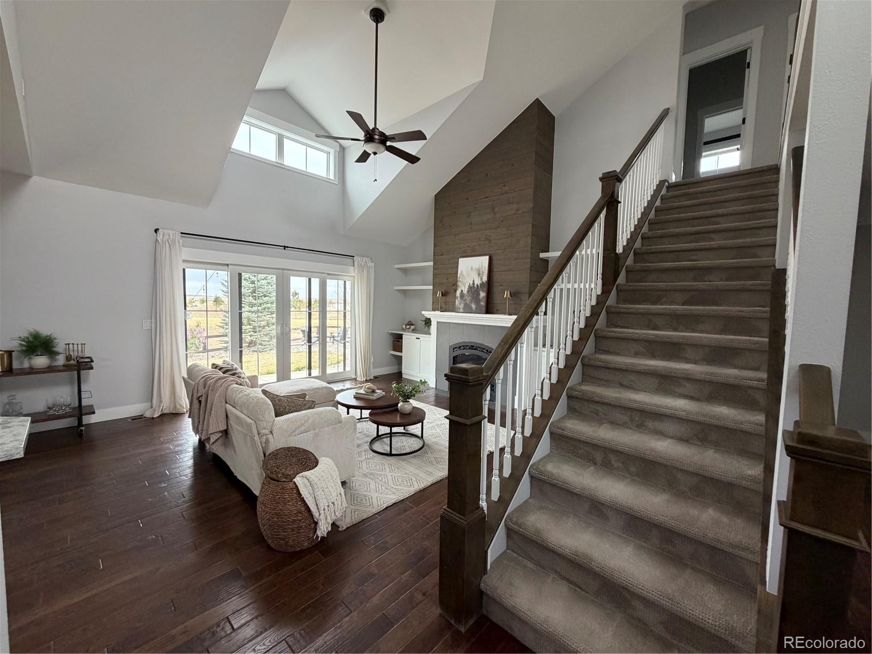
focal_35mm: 14
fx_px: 353
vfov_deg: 85.7
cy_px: 327
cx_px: 436
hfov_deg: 102.1
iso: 250
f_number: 2.2
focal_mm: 2.22
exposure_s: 1/121
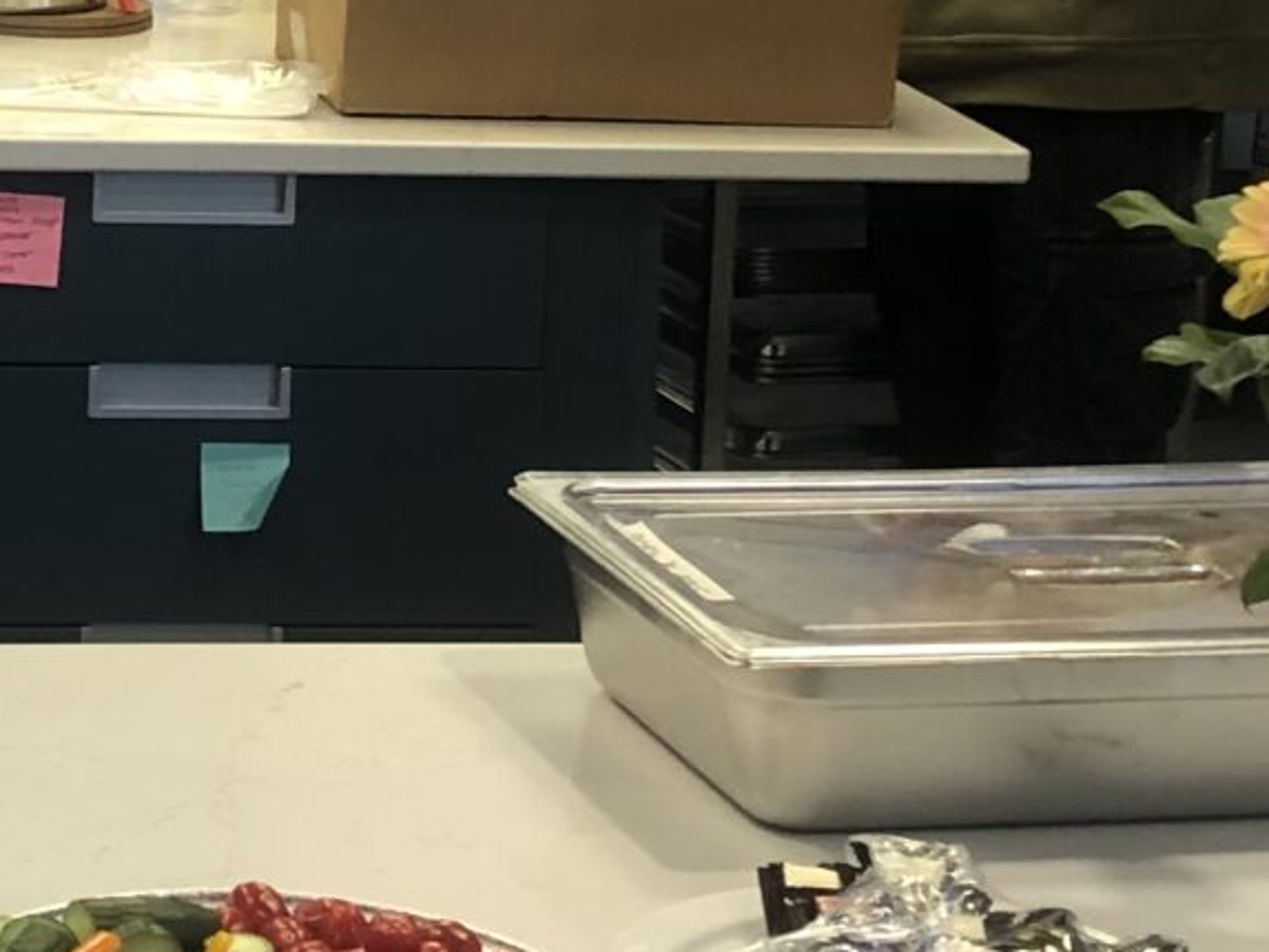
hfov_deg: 15.4
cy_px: -100
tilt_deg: -7.4
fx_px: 4583
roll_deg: -0.7
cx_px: -73
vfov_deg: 11.7
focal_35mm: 125
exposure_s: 1/30
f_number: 1.8
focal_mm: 3.99
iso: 32
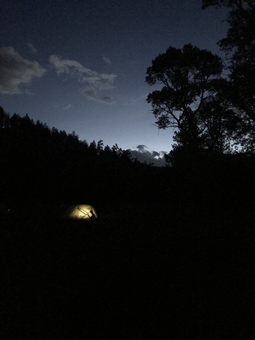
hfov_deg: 49.8
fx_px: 275
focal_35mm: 28
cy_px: 170
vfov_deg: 63.4
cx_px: 128
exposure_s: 1/4
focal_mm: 3.99
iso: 640
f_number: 1.8
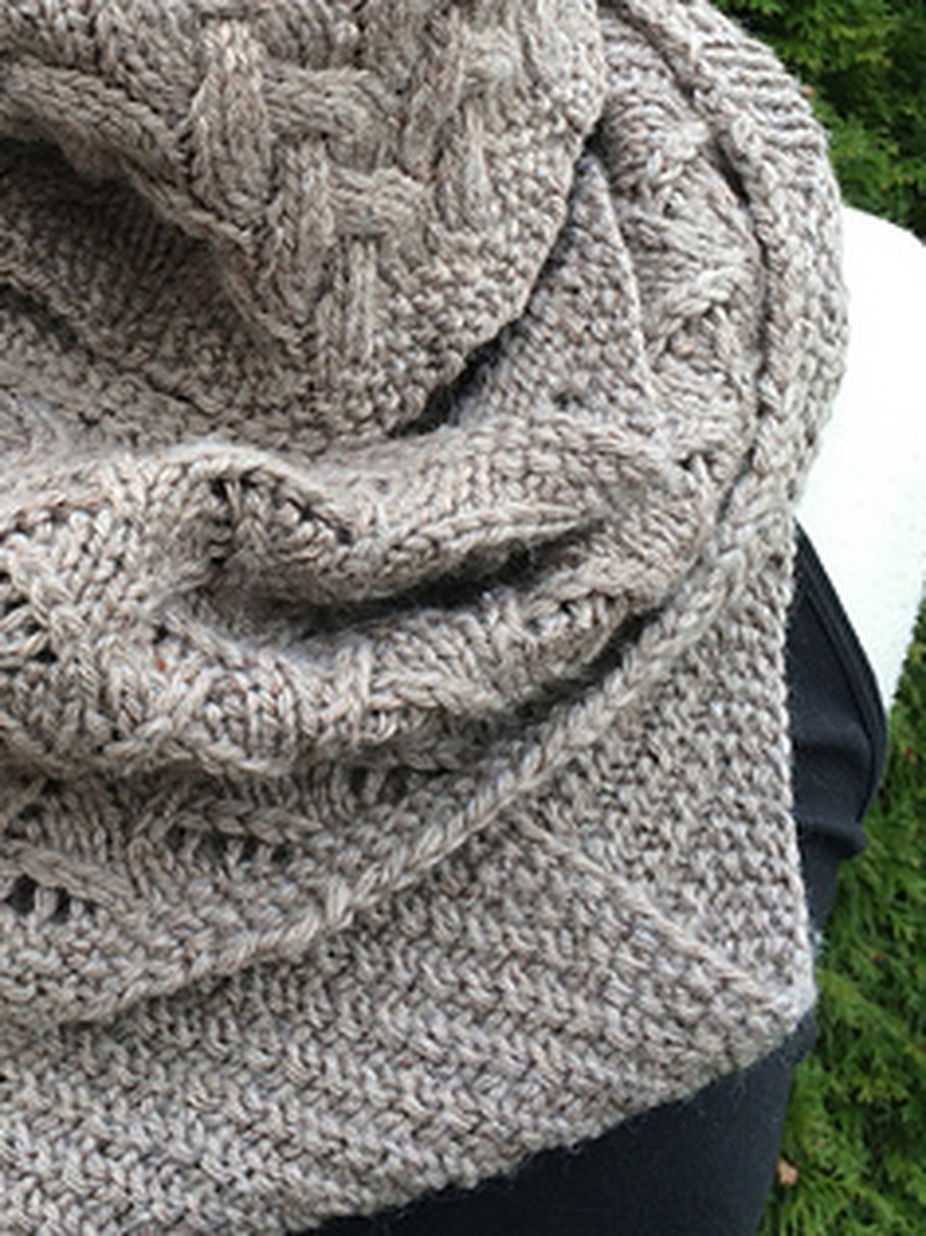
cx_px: 98
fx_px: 2106
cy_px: 349
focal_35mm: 59
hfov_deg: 24.1
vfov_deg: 32.3
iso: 32
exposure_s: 1/146
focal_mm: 4.15
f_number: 2.2
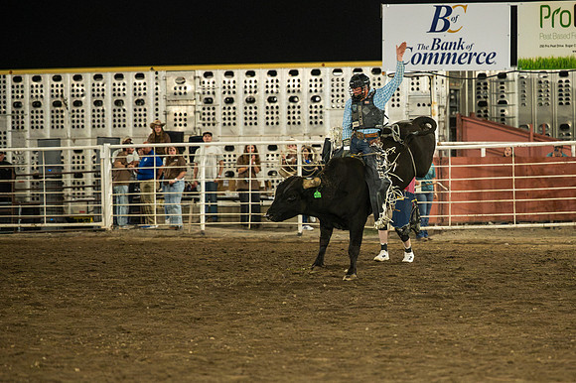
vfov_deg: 7.8
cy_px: 193
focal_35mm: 177
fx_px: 2828
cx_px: 397
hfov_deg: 11.6
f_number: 2.8
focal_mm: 120
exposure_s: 1/500
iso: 3200
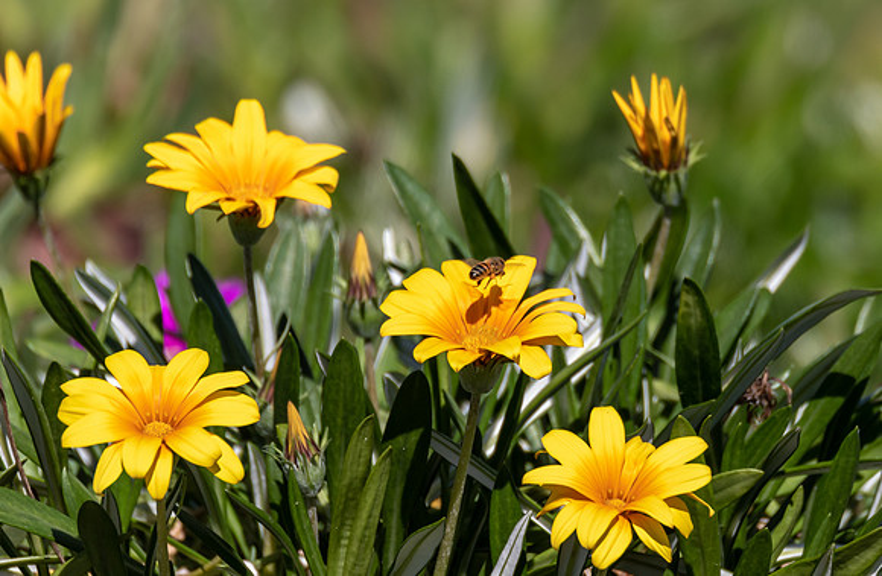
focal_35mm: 1151
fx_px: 28020
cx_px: 560
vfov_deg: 1.2
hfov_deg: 1.8
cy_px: 222
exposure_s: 1/2000
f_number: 6.3
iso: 200
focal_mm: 600
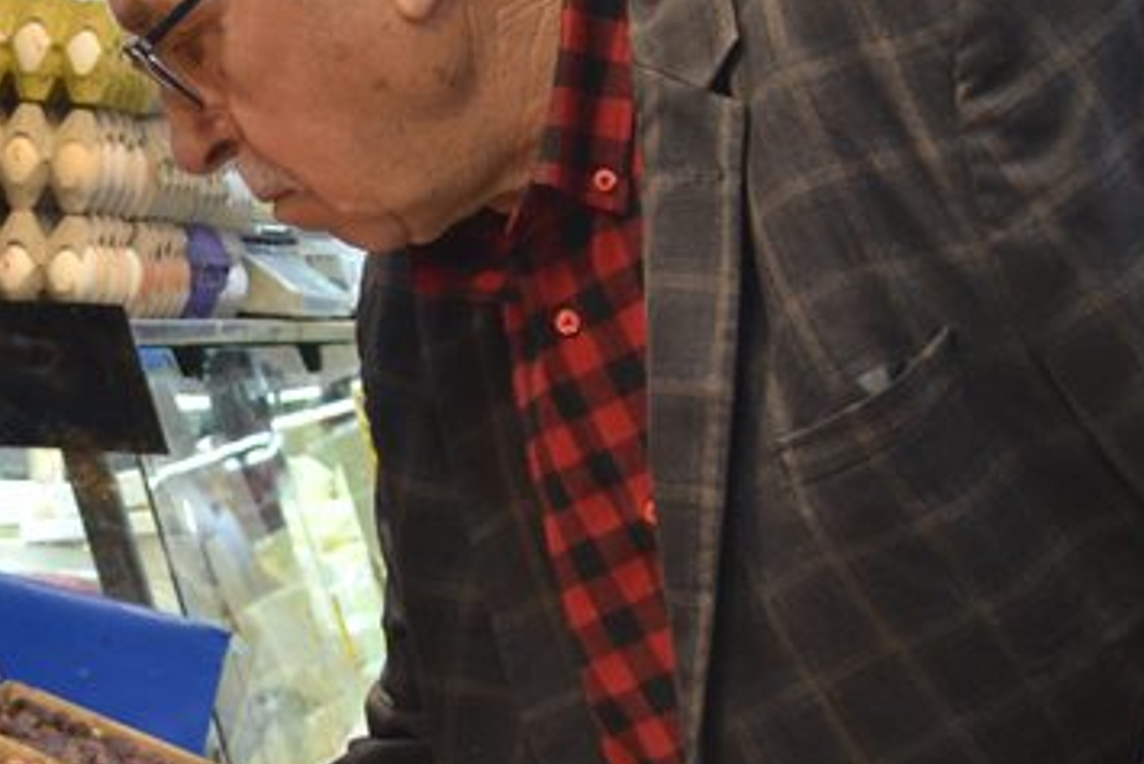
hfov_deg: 11.6
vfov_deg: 7.9
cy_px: 986
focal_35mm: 173
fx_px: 5500
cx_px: -280
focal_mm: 30
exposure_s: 1/60
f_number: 5.6
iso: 280
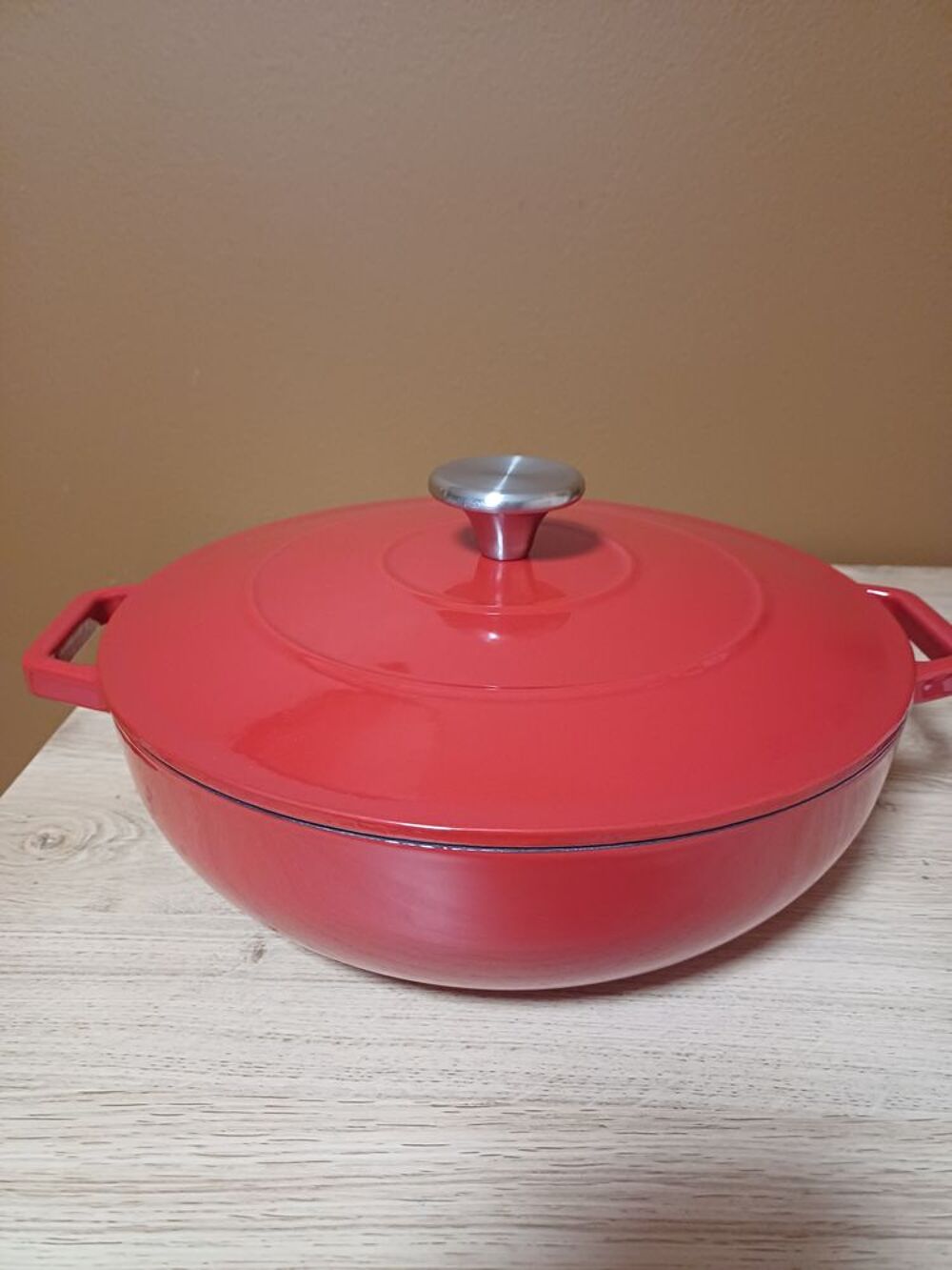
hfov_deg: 54.9
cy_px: 635
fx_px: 917
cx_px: 476
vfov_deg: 69.4
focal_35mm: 25
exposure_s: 1/25
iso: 640
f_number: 1.8
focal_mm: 4.65
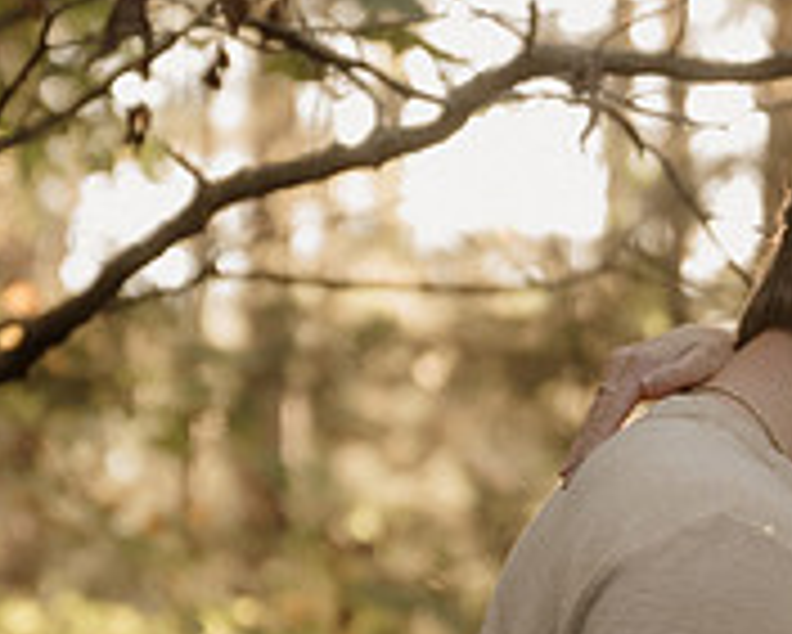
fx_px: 7622
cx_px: 886
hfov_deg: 5.9
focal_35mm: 325
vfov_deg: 4.8
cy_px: 481
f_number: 2.8
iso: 500
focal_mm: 70
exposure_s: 1/125
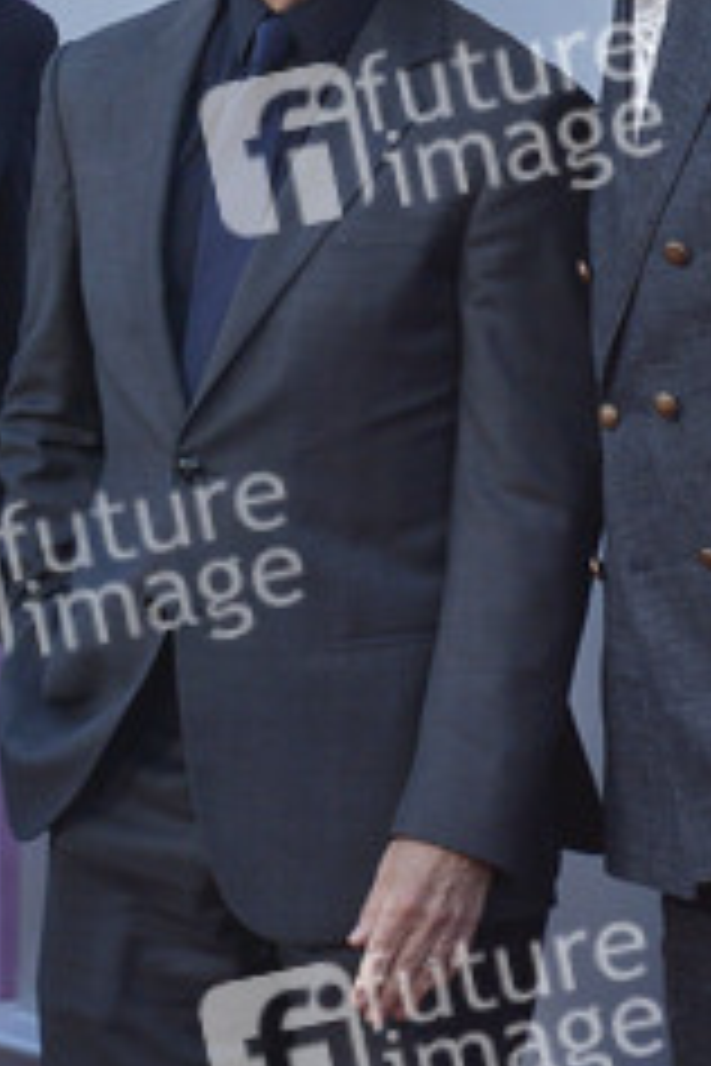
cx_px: 565
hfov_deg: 11.6
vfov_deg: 17.3
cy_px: 355
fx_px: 3495
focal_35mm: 118
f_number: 7.1
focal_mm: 70
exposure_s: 1/250
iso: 400
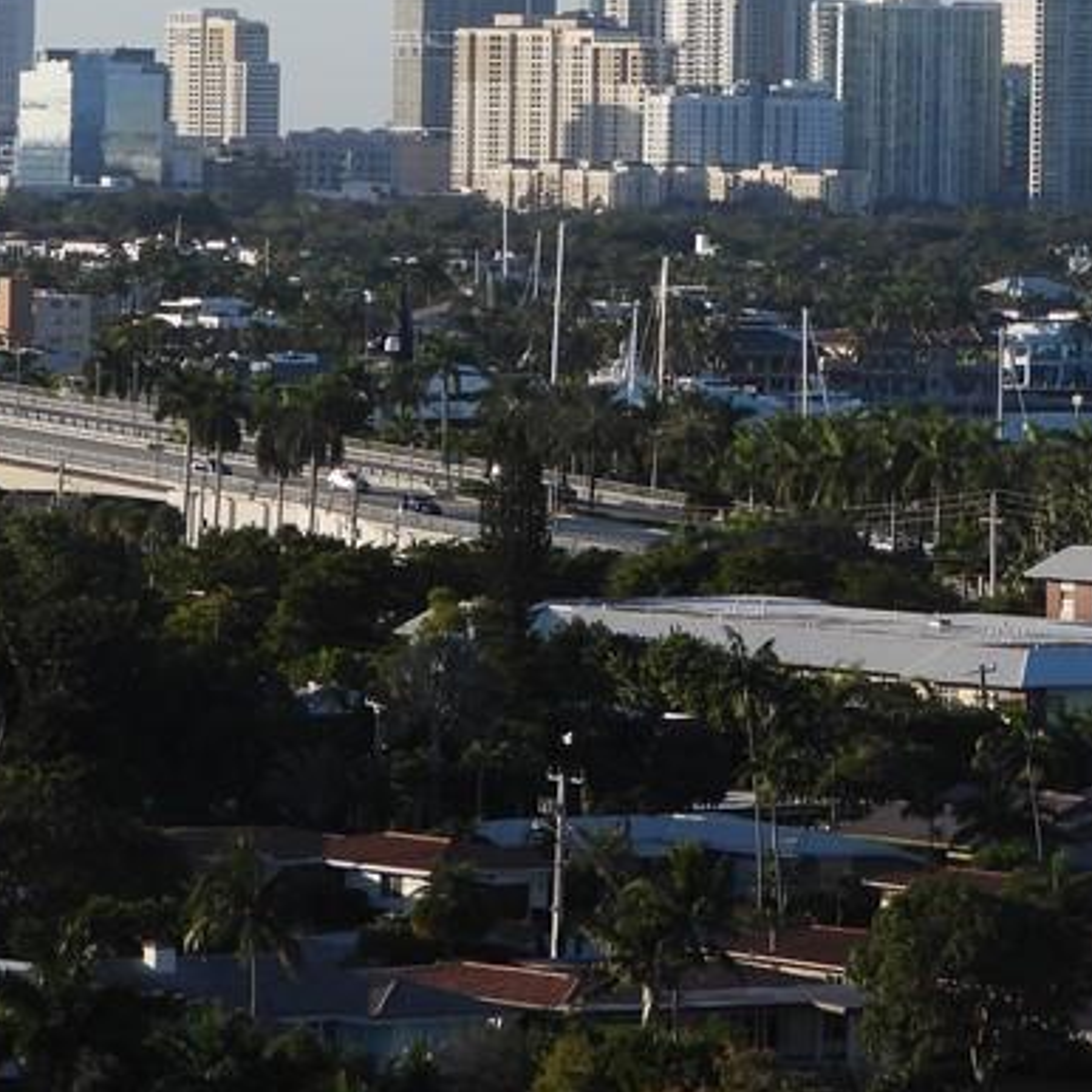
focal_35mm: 270
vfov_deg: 6.5
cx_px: 1183
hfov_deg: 6.5
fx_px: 9636
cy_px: 11
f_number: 4
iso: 100
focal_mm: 20.7
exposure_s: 1/1000
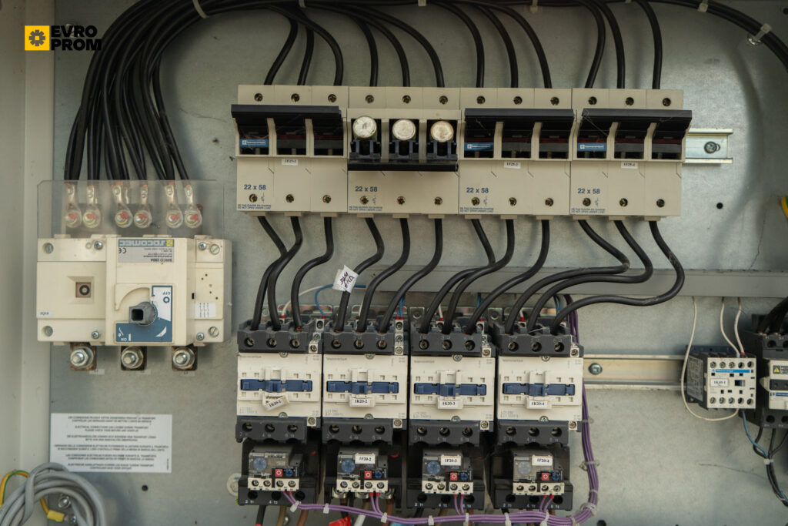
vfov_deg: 38.9
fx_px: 744
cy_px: 263
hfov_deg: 55.8
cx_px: 394
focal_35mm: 34
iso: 500
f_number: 4
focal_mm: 34
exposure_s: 1/640
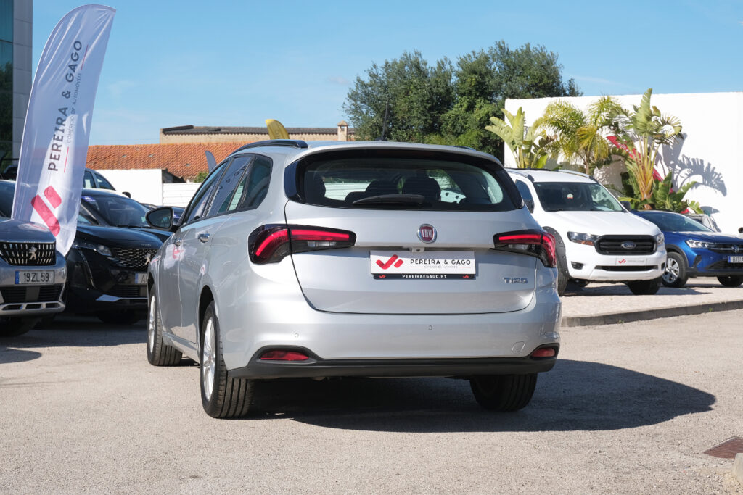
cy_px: 248
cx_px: 372
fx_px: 1259
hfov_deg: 32.9
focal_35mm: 61
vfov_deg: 22.3
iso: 200
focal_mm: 40.8
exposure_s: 1/500
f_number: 9
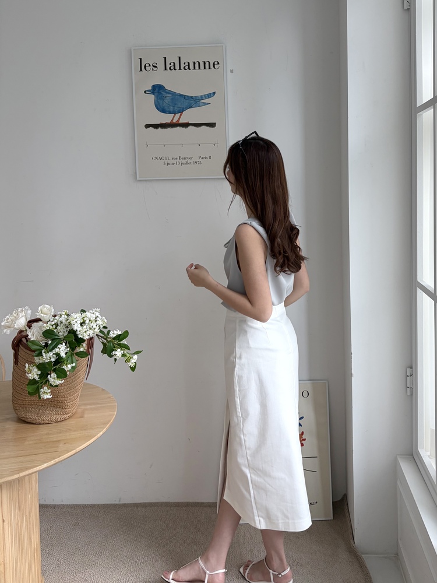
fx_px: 438
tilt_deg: -4.3
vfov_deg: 67.3
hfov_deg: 53.1
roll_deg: +0.8
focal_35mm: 26
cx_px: 218
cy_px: 292
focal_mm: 5.96
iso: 80
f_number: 1.6
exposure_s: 1/123
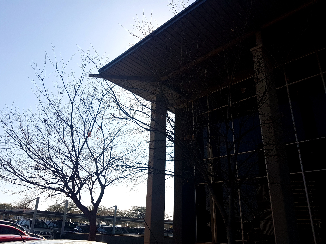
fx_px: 245
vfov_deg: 53.1
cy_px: 122
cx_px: 163
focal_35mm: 26
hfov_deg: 67.3
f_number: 1.7
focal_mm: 4.2
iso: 40
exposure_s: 1/2020
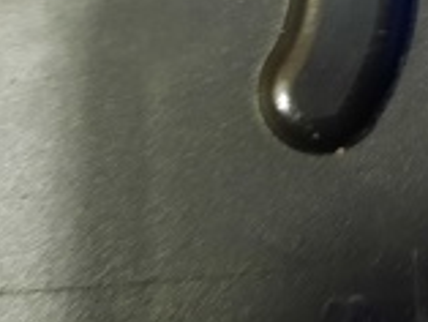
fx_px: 1262
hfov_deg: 17.0
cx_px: 684
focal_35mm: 102
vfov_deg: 13.8
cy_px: -131
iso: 500
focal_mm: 4.6
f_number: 2
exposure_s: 1/25
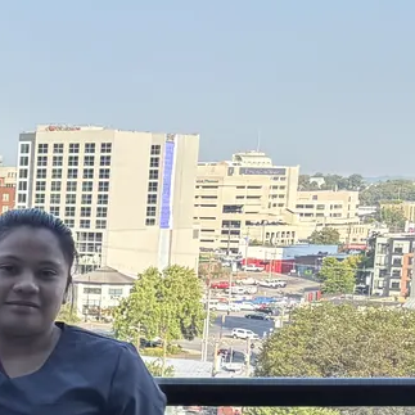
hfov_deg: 12.0
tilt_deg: -6.9
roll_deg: -0.6
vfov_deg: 15.1
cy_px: 360
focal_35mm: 114
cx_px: -608
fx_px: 1546
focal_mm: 5.96
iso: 50
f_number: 1.6
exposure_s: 1/1362
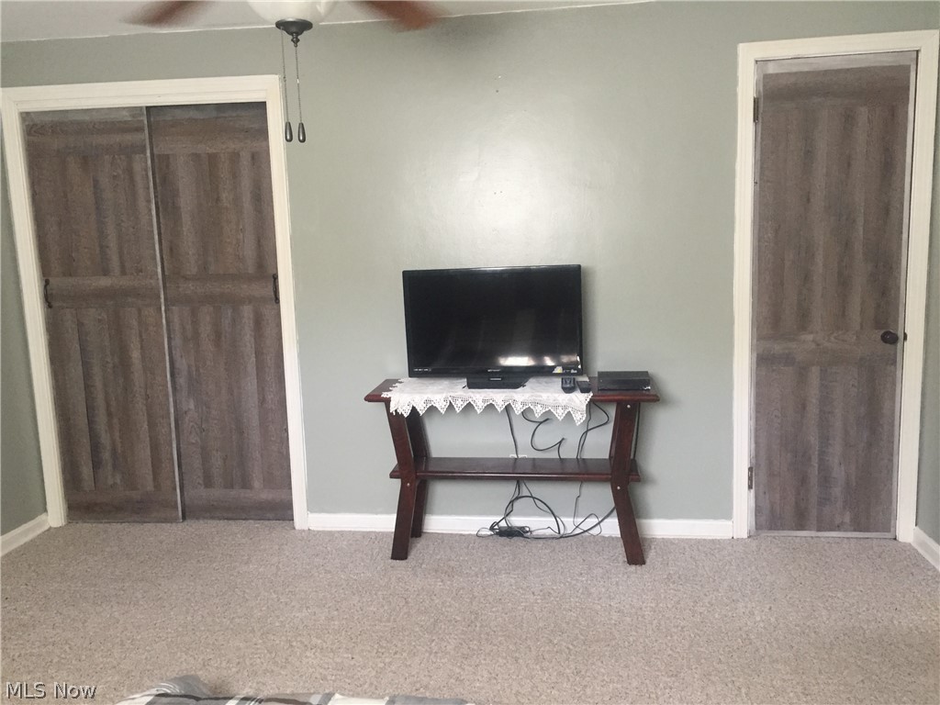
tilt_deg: -7.6
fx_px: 787
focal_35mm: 29
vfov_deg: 48.2
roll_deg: +1.1
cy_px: 352
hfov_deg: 61.7
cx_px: 470
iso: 160
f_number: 2.2
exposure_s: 1/30
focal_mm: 4.15
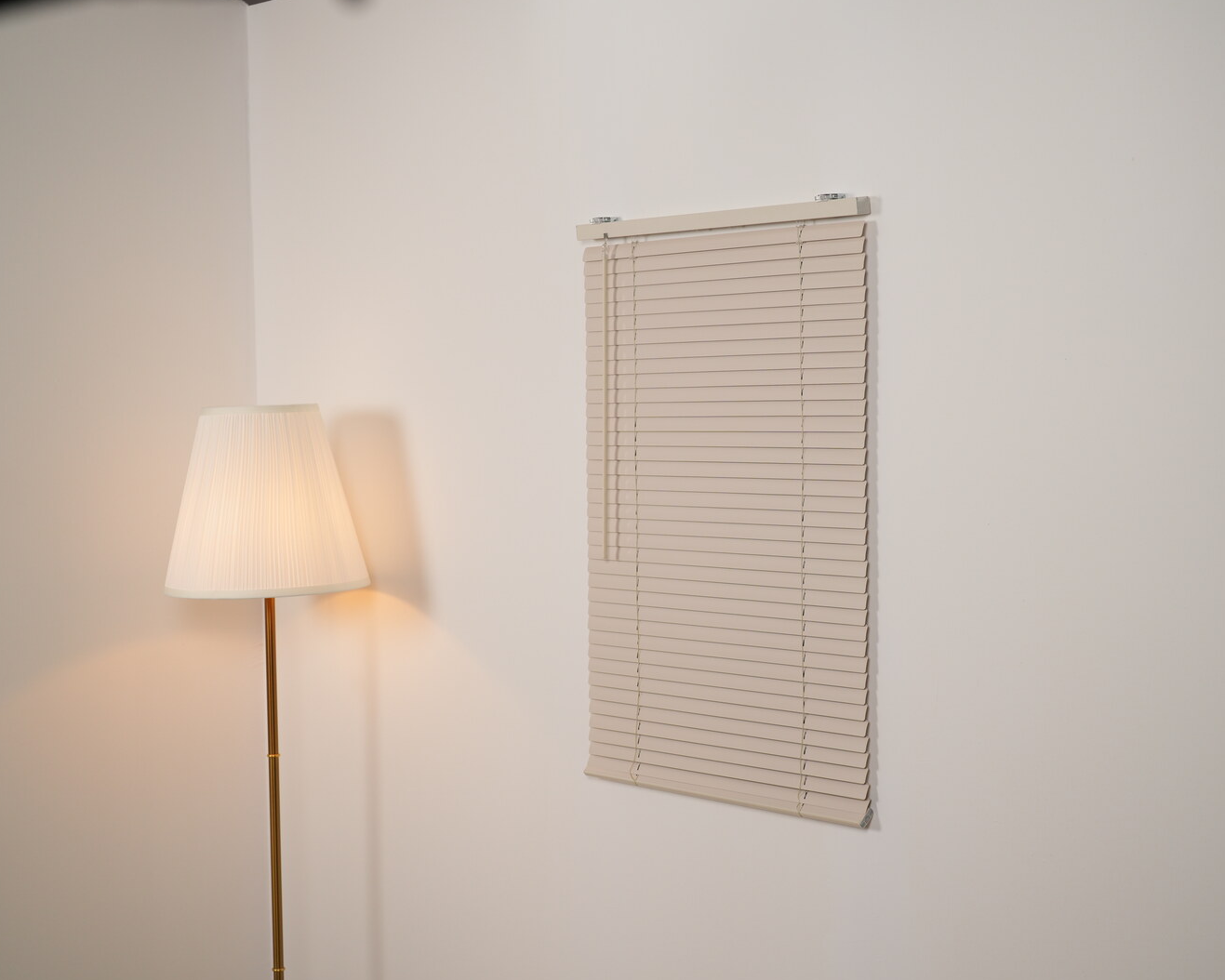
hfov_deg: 32.9
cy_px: 491
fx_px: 2067
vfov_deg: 26.7
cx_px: 738
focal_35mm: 57
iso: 320
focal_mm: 50
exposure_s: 1/100
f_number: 4
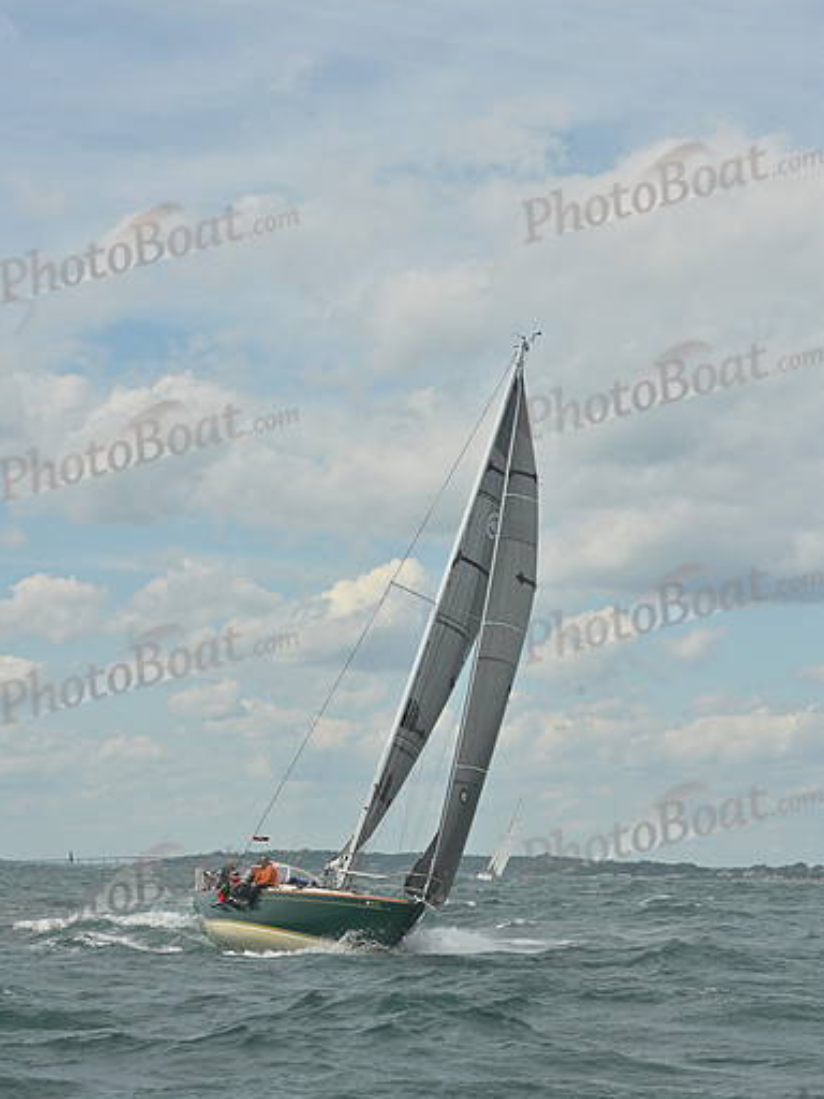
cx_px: 411
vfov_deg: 18.0
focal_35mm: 109
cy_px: 528
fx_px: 3460
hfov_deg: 13.6
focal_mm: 100
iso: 320
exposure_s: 1/1250
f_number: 14
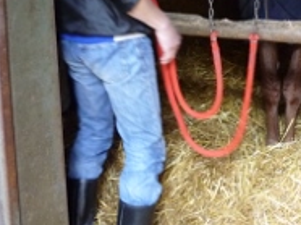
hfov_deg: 26.2
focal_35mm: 71
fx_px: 617
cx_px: 288
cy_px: -15
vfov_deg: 19.9
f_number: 2.8
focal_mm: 5.5
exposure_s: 1/25
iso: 400
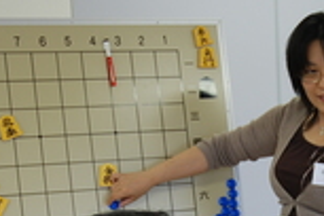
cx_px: 280
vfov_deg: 11.3
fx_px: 1075
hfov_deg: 16.9
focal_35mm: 119
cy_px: 242
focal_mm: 27
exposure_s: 1/40
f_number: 3.8
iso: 200
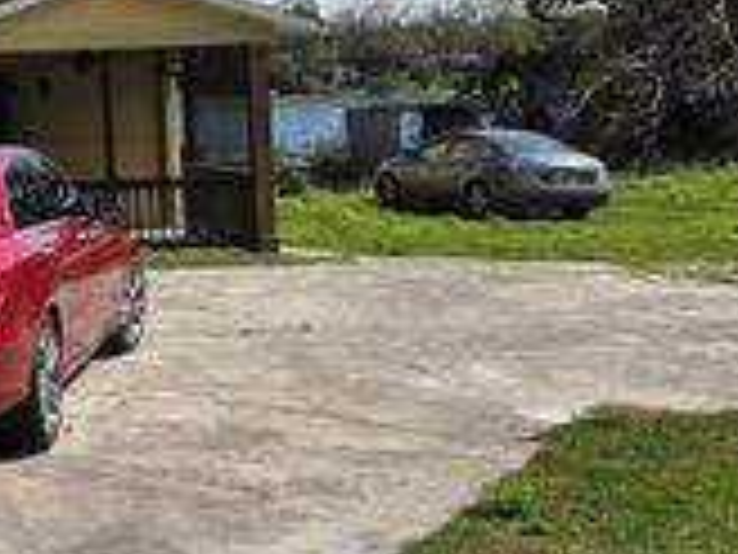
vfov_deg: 20.6
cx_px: -153
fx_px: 1492
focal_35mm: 70
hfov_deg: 25.0
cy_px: 65
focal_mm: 5.4
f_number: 1.8
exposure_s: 1/2476
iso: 25
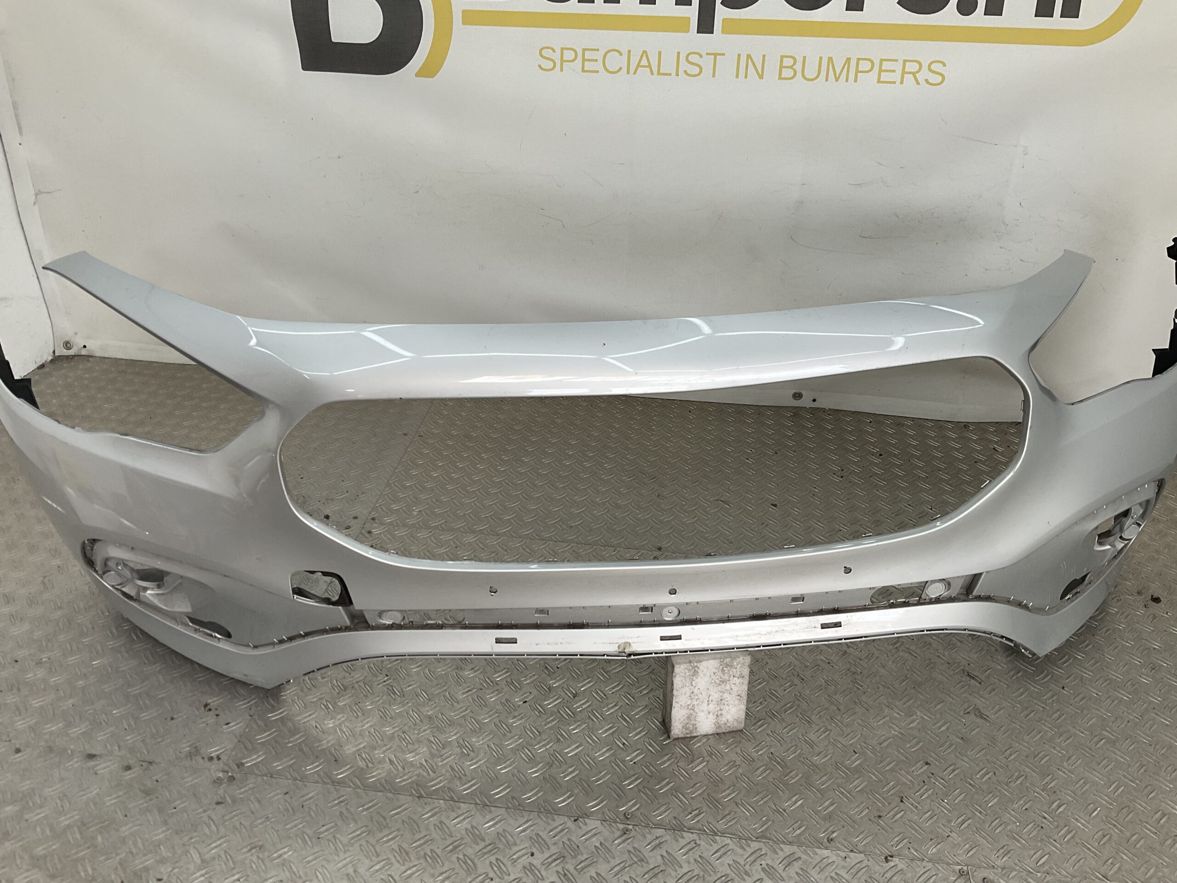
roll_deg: -3.1
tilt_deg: -30.8
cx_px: 588
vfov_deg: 48.2
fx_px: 986
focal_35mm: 29
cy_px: 442
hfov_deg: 61.7
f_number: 1.8
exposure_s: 1/259
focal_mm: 3
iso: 16
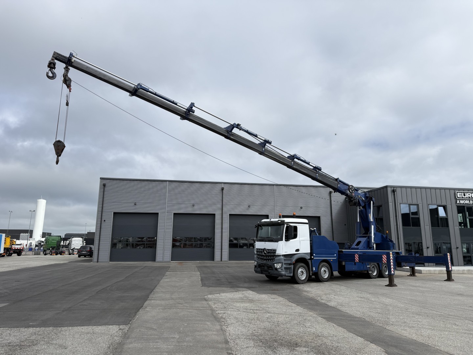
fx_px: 328
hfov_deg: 71.6
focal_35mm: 24
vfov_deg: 56.8
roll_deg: -1.0
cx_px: 236
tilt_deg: +11.6
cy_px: 178
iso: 80
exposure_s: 1/3953
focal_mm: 6.76
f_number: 1.78
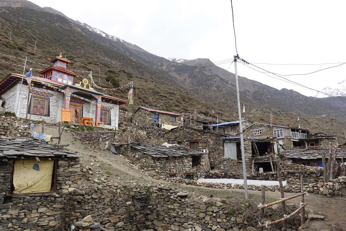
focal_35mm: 24
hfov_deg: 73.7
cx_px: 173
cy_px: 116
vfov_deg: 53.1
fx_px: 231
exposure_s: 1/250
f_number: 4
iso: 125
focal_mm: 8.8
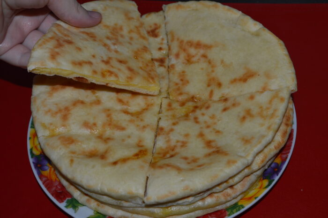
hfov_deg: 37.9
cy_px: 109
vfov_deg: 25.7
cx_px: 164
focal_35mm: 52
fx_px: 478
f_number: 8
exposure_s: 1/60
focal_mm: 35
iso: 100
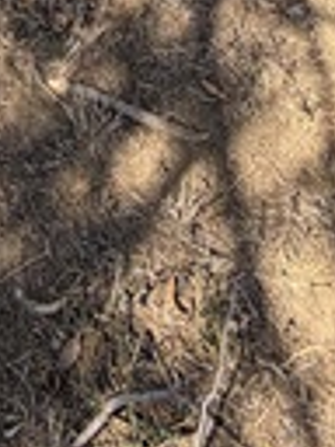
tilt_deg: -10.2
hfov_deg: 19.5
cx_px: -91
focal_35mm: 70
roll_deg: -0.4
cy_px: -632
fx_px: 903
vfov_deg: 15.1
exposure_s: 1/596
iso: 40
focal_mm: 2.22
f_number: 2.2
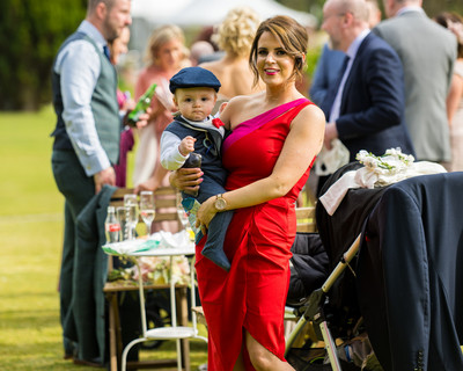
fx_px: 2160
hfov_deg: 12.2
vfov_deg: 9.8
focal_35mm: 158
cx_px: 200
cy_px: 186
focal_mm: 140
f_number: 2.8
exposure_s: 1/640
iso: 80
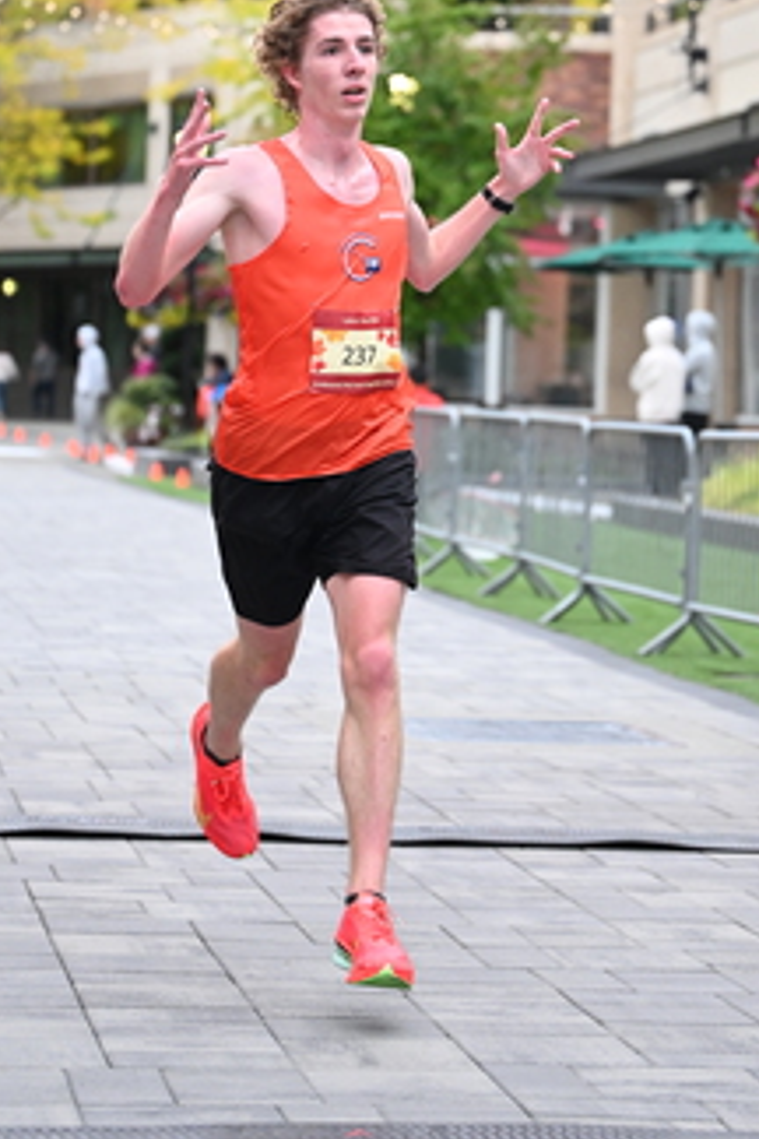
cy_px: 246
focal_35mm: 119
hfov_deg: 11.5
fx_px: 3763
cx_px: 462
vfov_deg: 17.1
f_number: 2.8
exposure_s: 1/800
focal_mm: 70
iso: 1600
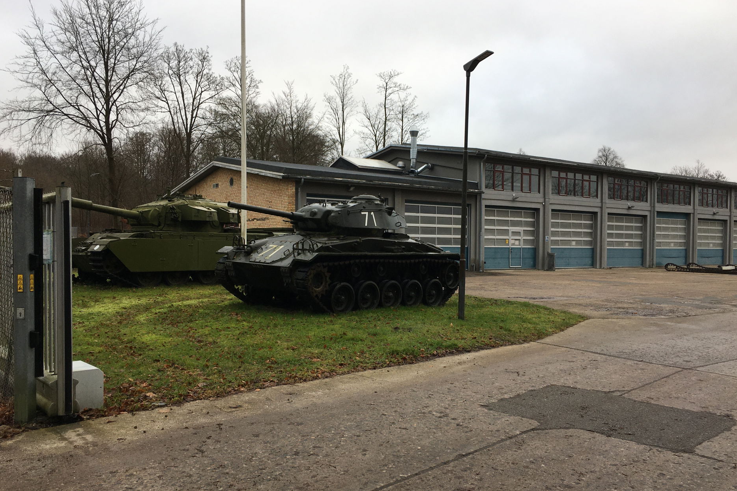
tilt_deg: -1.1
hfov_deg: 60.3
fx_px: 635
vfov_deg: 42.3
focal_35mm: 31
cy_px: 261
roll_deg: -0.6
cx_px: 372
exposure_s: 1/185
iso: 25
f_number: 2.2
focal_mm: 4.15
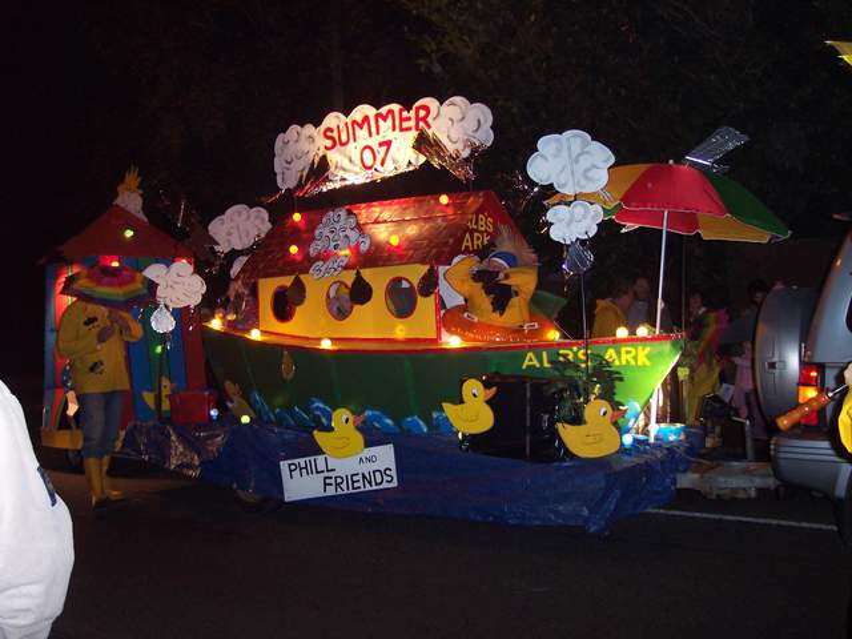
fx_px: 935
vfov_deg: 37.7
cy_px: 320
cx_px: 426
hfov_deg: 49.0
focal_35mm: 38
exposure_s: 1/30
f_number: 2.8
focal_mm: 8
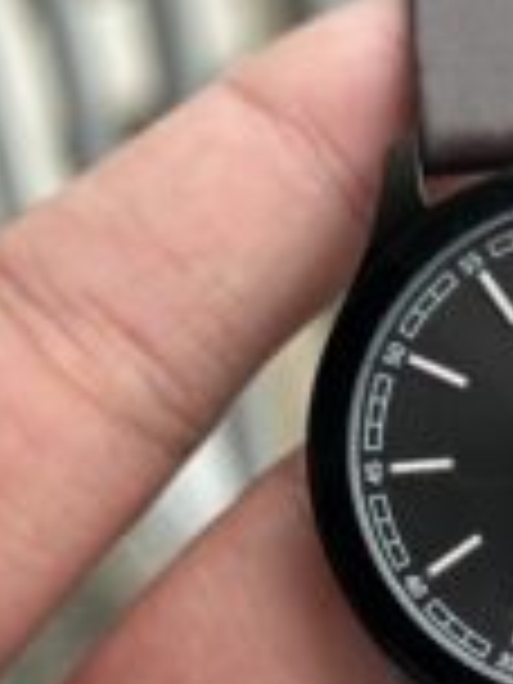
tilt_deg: -58.2
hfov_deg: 11.5
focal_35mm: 126
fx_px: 2490
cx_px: 630
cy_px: 644
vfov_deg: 15.4
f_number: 1.78
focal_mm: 6.86
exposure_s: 1/189
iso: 64
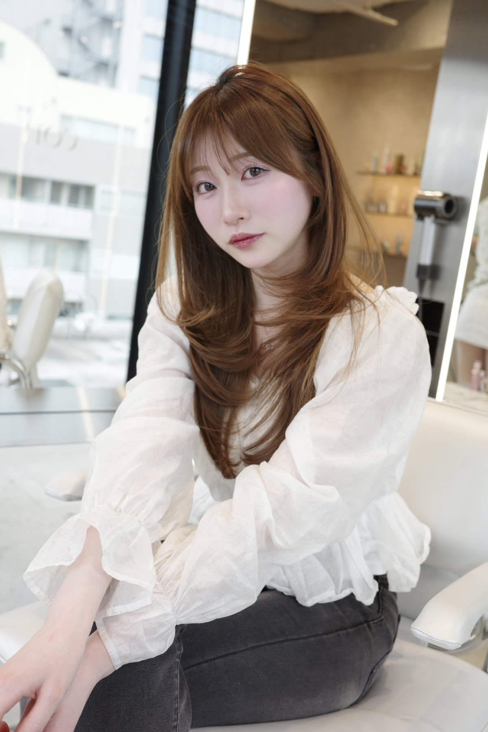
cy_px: 366
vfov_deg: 48.5
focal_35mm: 40
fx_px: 813
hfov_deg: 33.4
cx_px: 244
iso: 200
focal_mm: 26
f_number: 3.5
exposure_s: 1/200
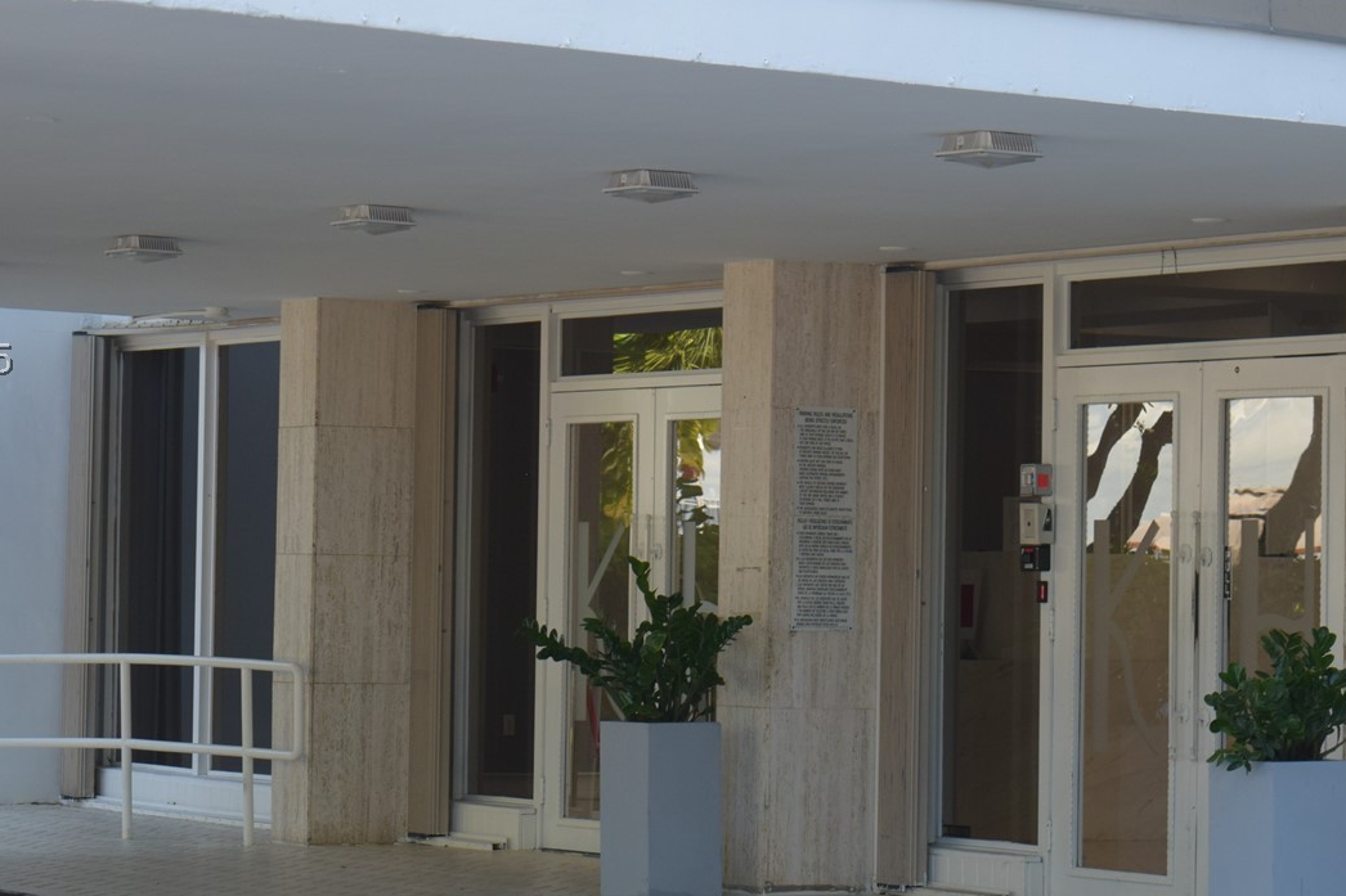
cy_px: 367
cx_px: 487
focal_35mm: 134
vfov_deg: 10.2
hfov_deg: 15.3
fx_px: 5002
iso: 400
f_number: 7.1
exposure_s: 1/200
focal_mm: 55
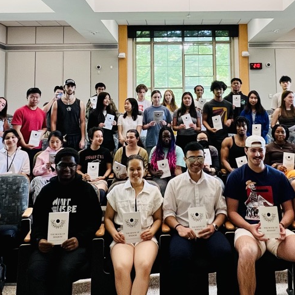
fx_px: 318
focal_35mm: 33
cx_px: 180
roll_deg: +1.2
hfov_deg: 49.4
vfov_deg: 48.2
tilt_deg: +4.4
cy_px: 80
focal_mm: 1.57
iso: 250
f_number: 1.8
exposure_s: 1/120
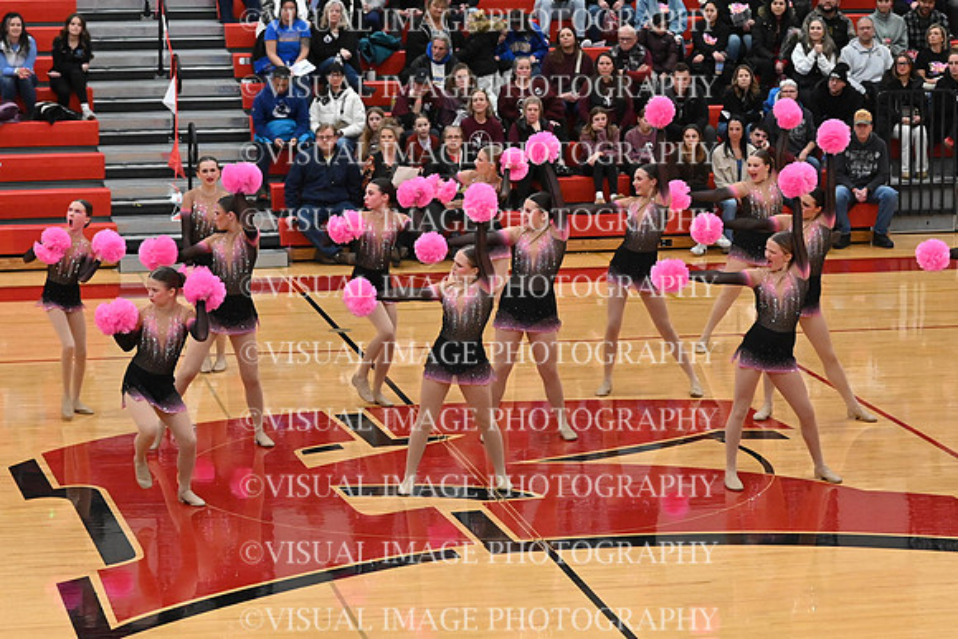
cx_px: 479
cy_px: 320
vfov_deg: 13.0
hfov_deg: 19.5
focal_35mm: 105
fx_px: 2795
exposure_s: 1/400
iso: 8000
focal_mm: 70
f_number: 4
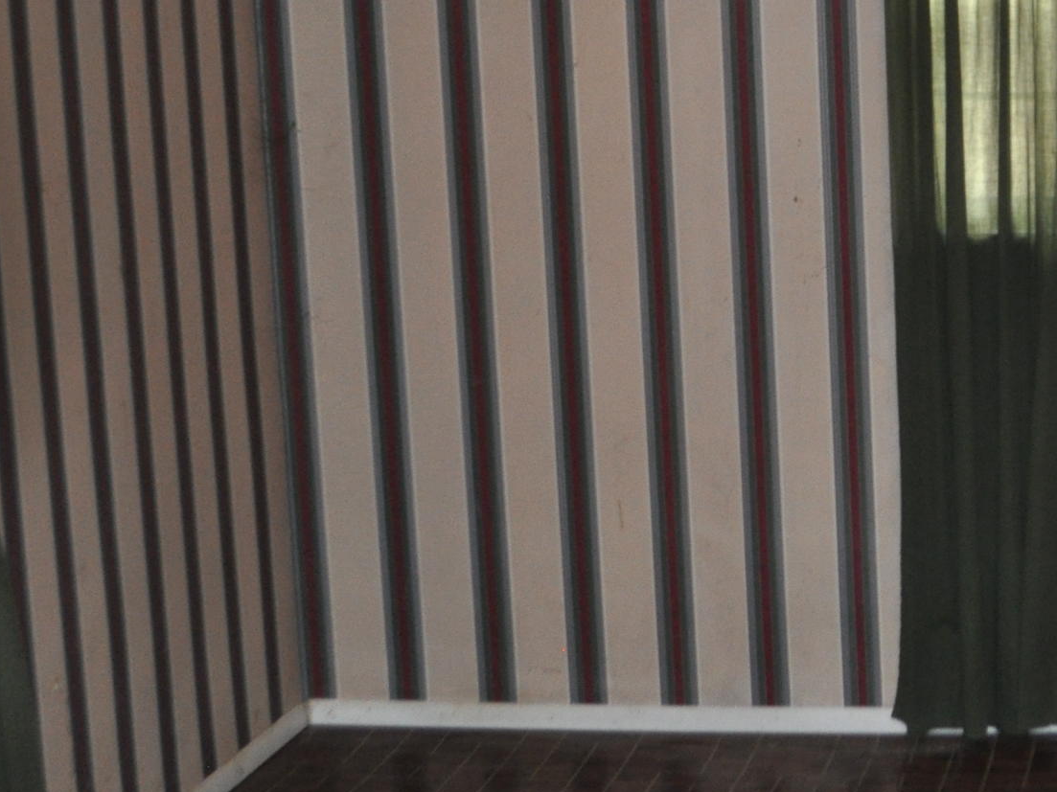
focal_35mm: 94
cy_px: 502
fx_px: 2870
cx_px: 1168
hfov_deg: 19.9
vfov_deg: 15.7
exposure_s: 1/60
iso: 800
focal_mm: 24
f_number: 4
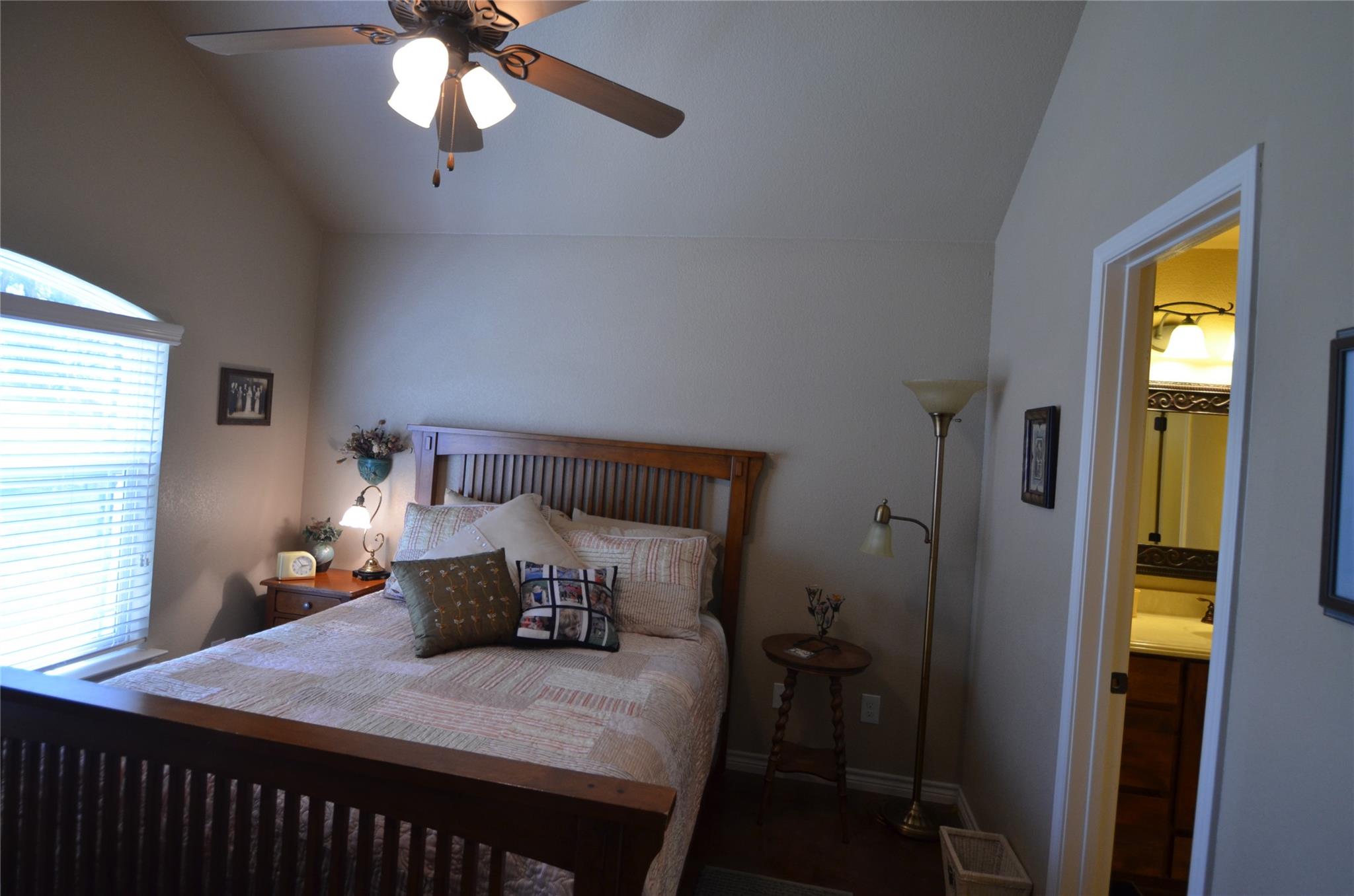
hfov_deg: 90.1
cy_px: 448
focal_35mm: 18
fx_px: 676
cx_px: 677
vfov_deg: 67.1
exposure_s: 1/60
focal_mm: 12
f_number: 4
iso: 500
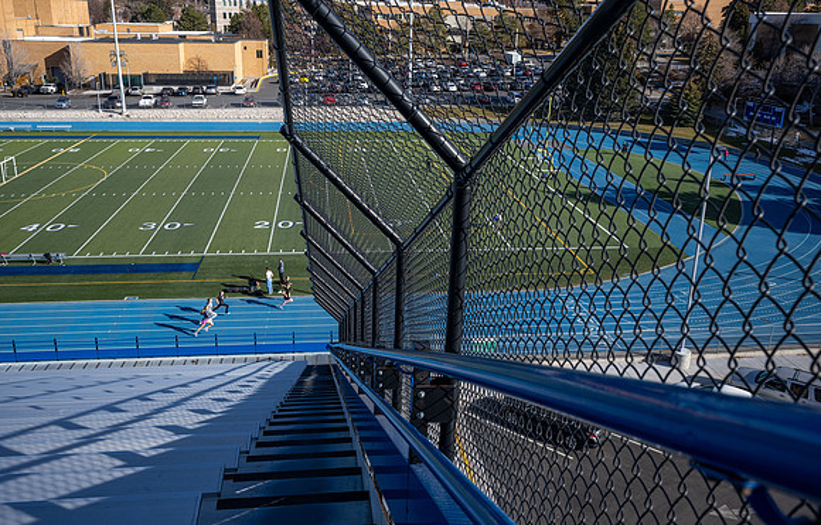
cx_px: 410
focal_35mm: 31
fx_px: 688
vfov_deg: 41.8
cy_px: 253
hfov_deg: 61.7
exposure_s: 1/320
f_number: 9
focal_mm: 30
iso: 100
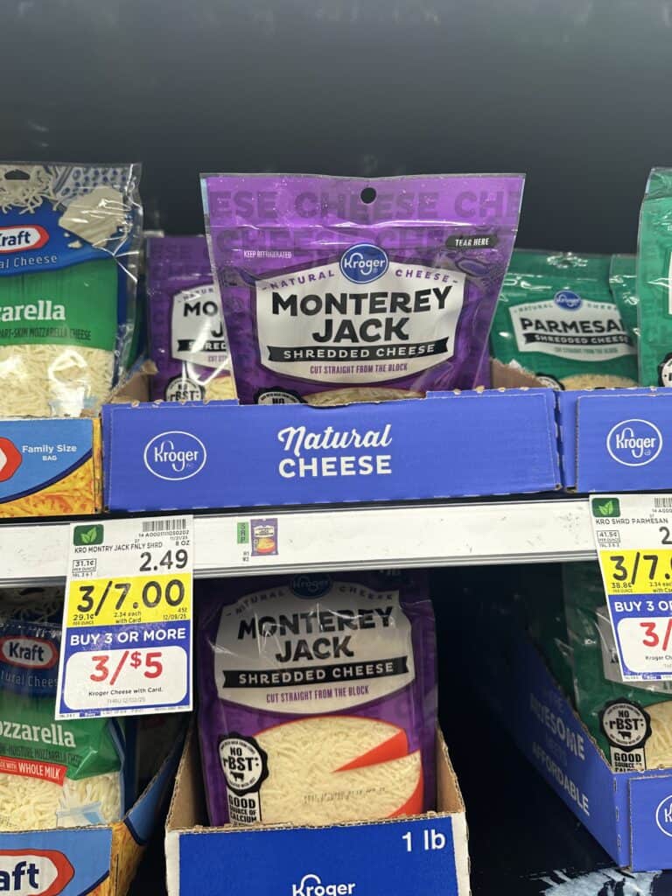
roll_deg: +2.0
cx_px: 336
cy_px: 448
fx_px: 621
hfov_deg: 56.8
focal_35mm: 24
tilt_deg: +4.2
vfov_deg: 71.6
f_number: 1.78
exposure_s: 1/109
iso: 100
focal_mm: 6.86
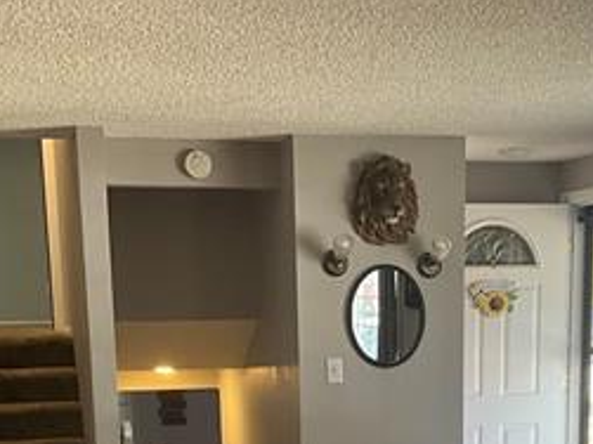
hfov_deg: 26.3
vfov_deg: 18.7
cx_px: 357
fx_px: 1267
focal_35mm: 74
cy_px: 554
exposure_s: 1/60
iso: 80
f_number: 1.8
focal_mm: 3
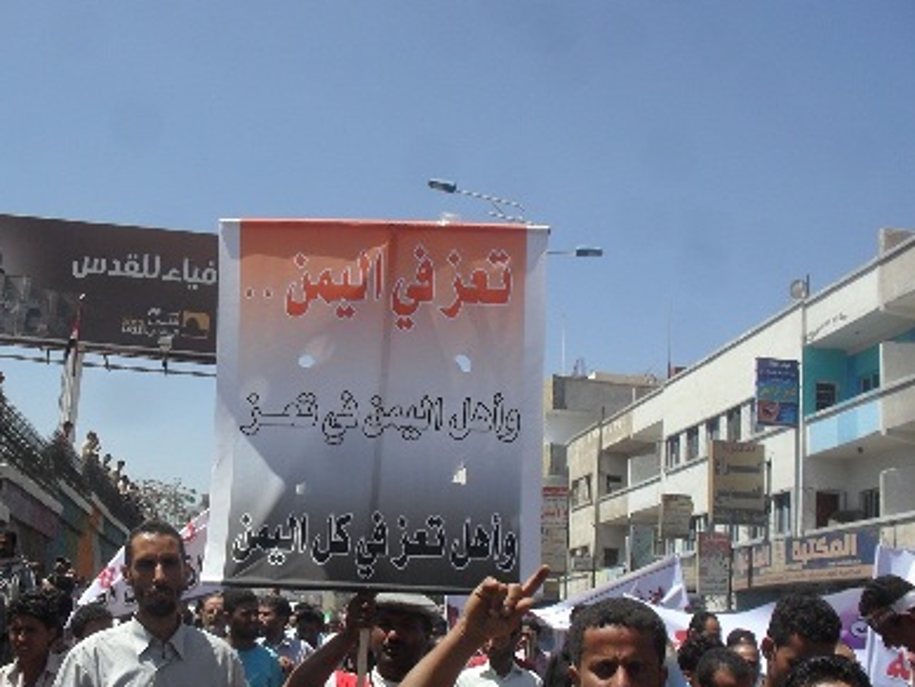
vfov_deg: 32.1
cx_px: 367
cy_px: 406
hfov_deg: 41.9
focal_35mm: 45
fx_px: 1190
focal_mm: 6.3
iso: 100
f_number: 8.4
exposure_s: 1/250
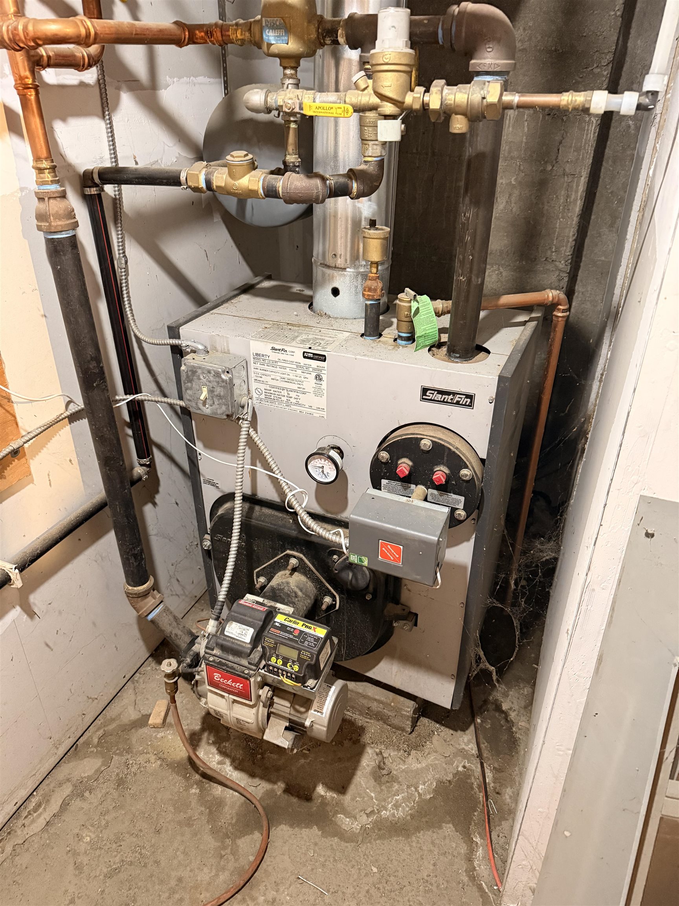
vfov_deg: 71.6
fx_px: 628
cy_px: 453
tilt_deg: -30.1
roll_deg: -1.5
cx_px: 340
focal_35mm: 24
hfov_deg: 56.8
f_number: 1.78
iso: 800
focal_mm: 6.76
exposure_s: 1/40
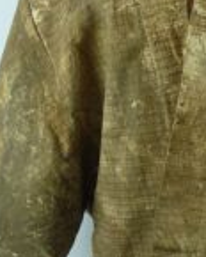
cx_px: 194
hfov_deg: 15.6
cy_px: 195
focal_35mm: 97
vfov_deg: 19.6
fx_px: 739
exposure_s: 1/60
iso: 160
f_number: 3.7
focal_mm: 6.4
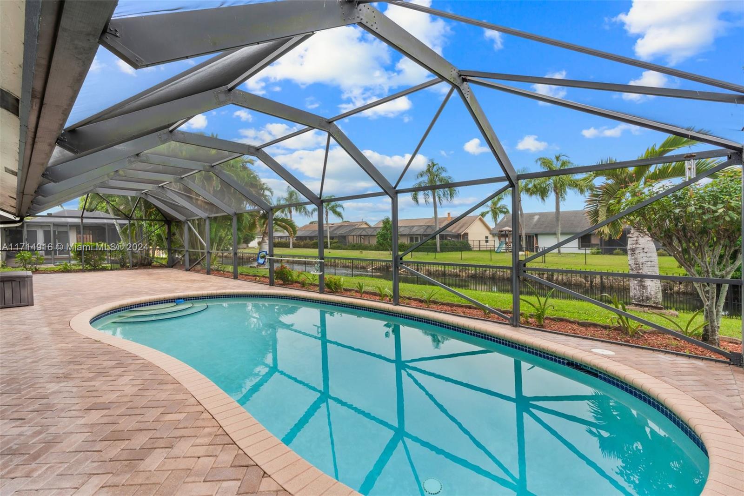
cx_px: 372
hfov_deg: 96.7
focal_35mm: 16
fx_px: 331
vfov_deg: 73.7
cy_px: 248
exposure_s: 1/80
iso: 200
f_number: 11
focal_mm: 16
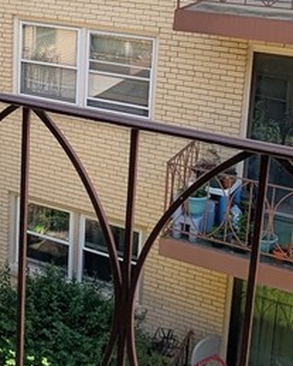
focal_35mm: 65
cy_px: 57
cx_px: -7
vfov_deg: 28.3
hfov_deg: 22.5
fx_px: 705
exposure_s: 1/1721
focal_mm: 2.02
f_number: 1.7
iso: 50
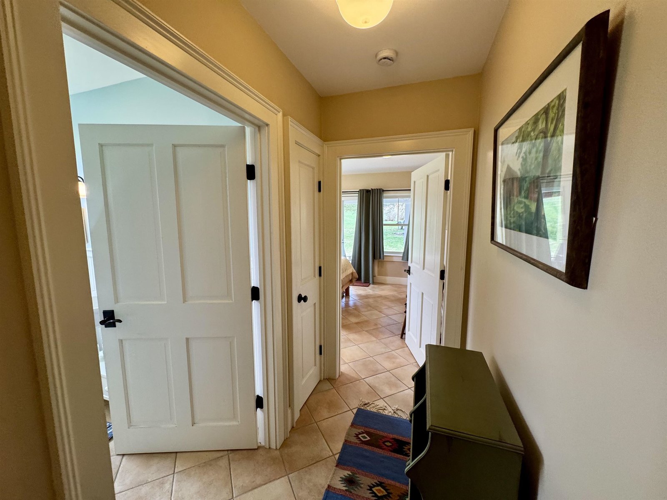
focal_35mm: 14
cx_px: 334
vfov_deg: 85.7
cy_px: 250
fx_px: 270
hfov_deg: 102.1
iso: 160
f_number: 2.2
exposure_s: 1/120
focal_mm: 2.22
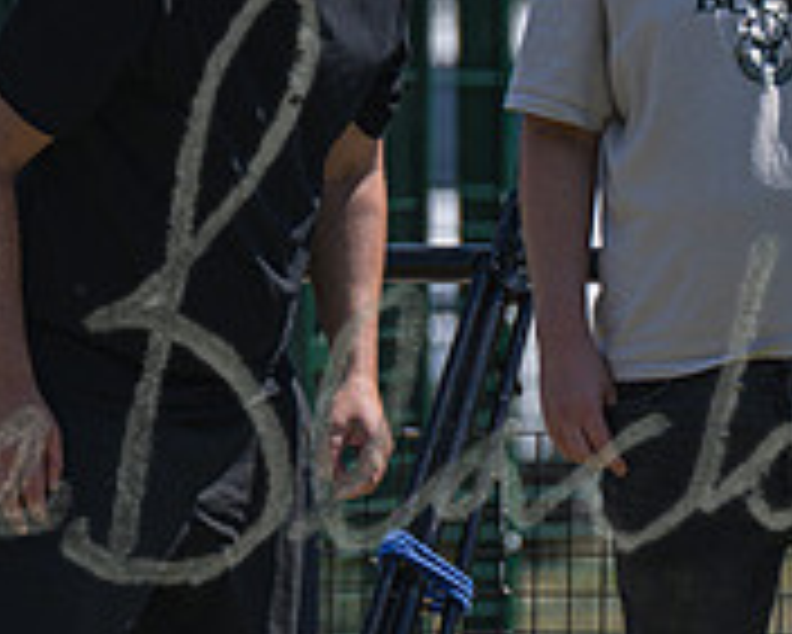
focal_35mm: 1079
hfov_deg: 1.8
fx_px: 25306
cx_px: 569
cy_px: 288
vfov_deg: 1.4
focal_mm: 200
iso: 100
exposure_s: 1/2000
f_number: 2.8
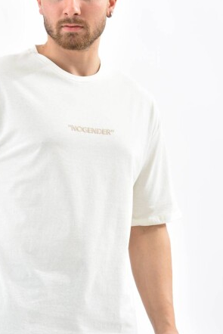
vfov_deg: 10.8
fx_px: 1764
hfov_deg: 7.2
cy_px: 159
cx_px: 59
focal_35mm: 190
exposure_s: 1/160
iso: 100
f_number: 7.1
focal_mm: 112
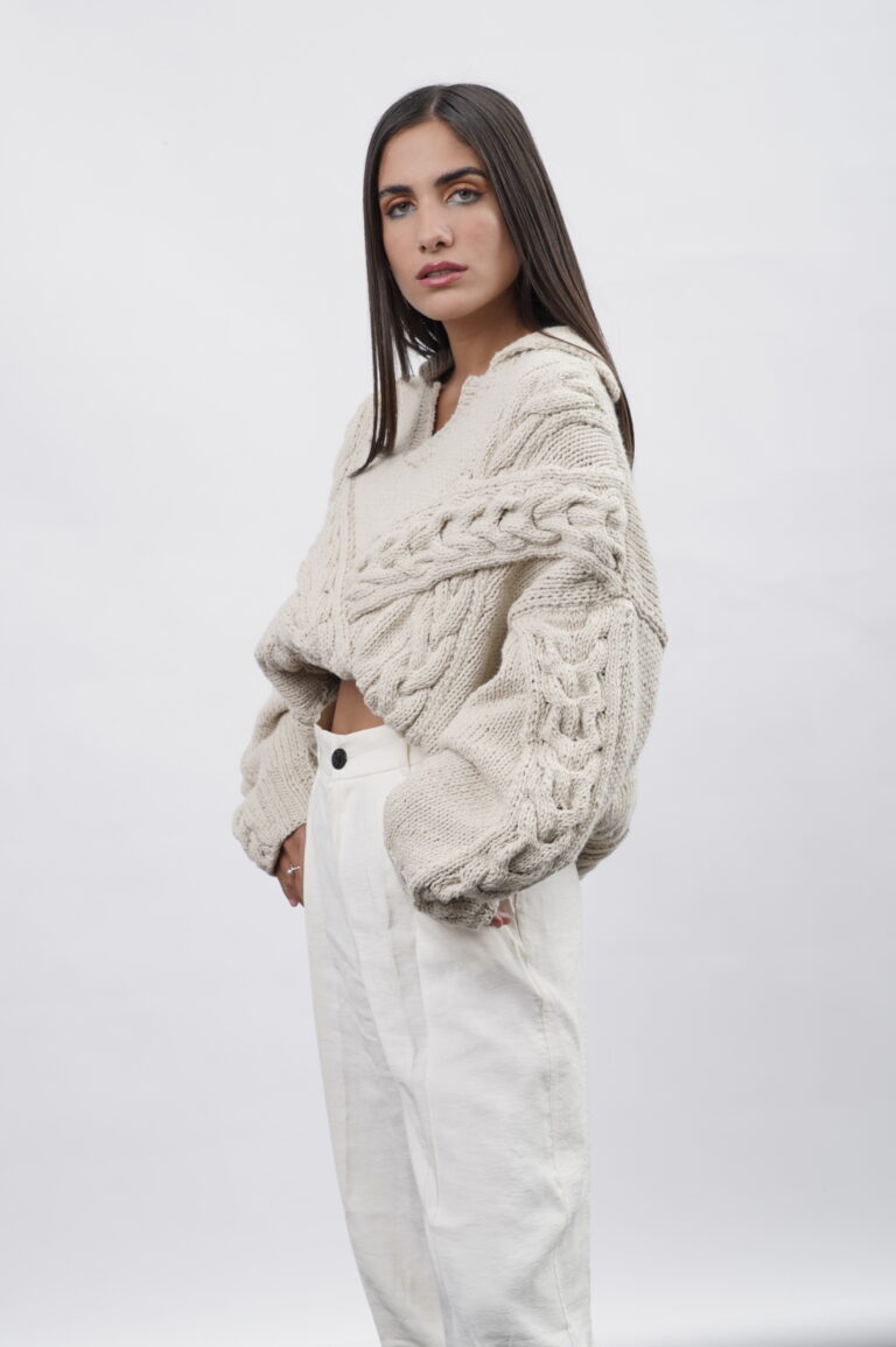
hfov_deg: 19.7
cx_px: 448
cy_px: 674
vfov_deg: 29.3
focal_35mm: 69
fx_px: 2580
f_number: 8
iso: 125
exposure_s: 1/125
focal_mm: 46
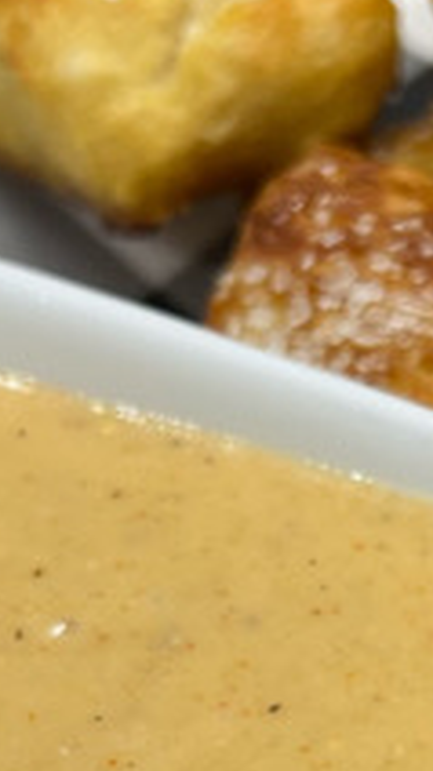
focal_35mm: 114
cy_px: 769
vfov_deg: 18.3
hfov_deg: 10.4
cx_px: 582
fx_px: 2331
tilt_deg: -48.4
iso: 64
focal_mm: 5.7
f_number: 1.5
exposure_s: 1/60
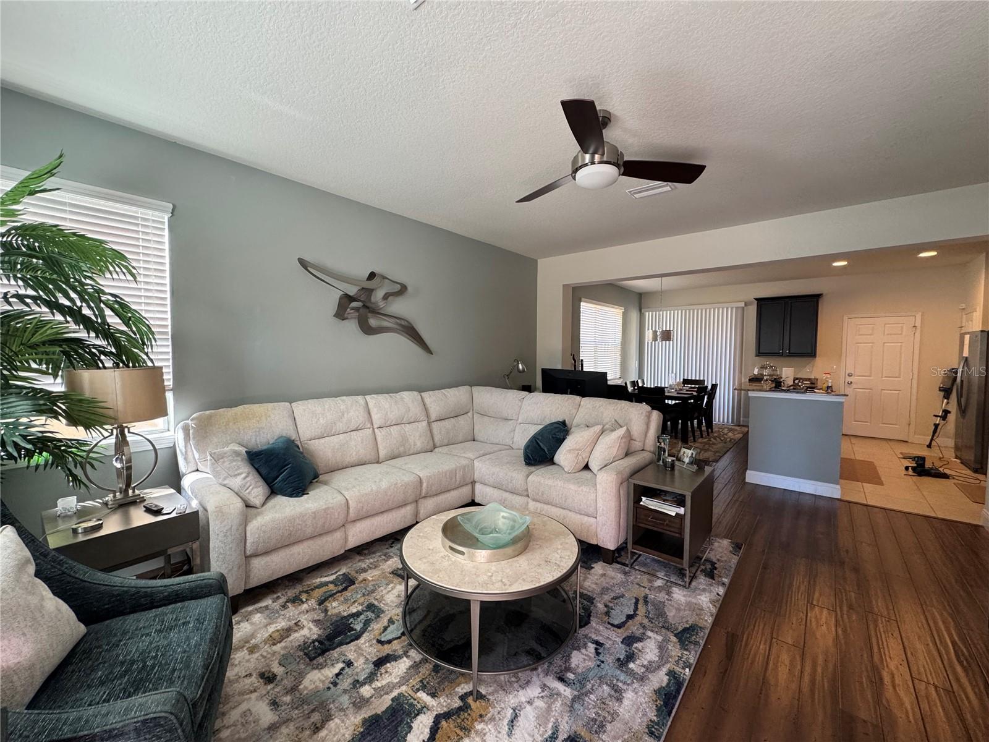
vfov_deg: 85.7
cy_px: 371
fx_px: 400
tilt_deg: -2.7
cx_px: 494
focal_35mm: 14
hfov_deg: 102.1
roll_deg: -0.3
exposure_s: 1/99
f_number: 2.2
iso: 250
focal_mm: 2.22
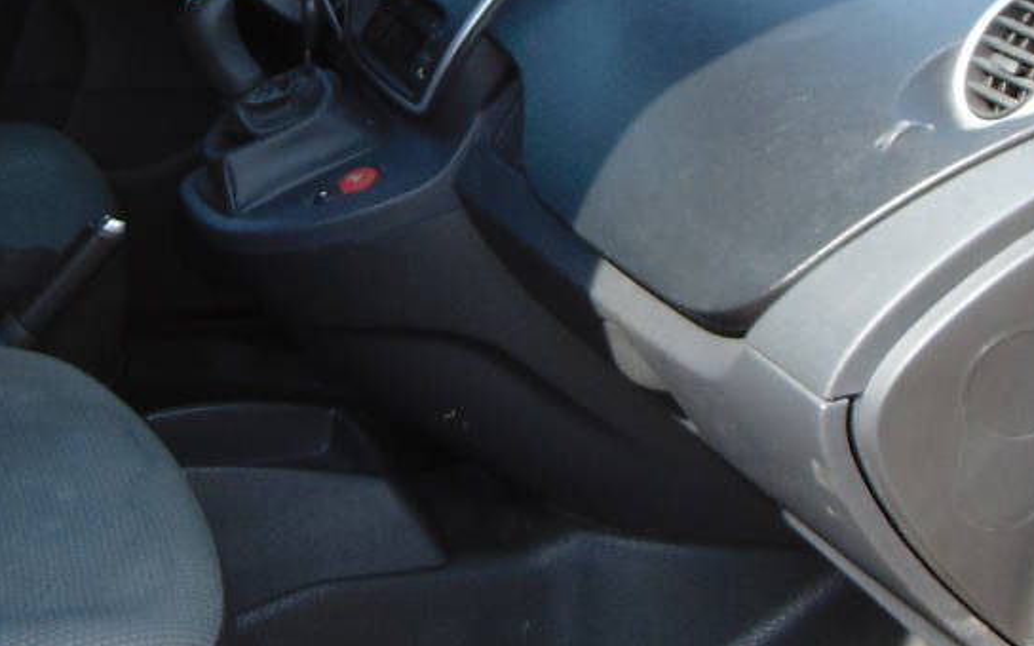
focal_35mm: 78
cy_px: 179
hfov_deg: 25.9
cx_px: 177
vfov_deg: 16.7
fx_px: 2198
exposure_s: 1/160
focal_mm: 4.5
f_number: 3
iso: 80
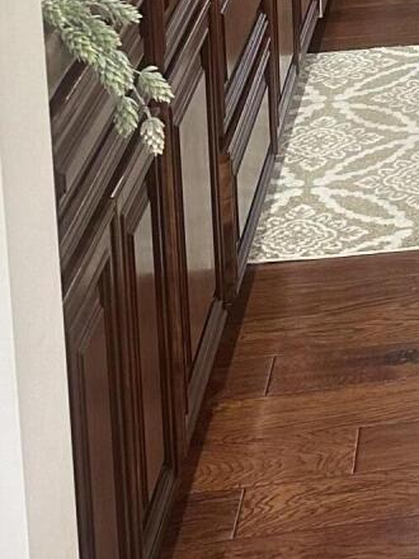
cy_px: -302
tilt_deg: -7.8
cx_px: 871
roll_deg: -0.5
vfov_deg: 16.3
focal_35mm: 109
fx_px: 1759
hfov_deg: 11.9
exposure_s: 1/60
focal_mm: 6.86
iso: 250
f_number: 1.78
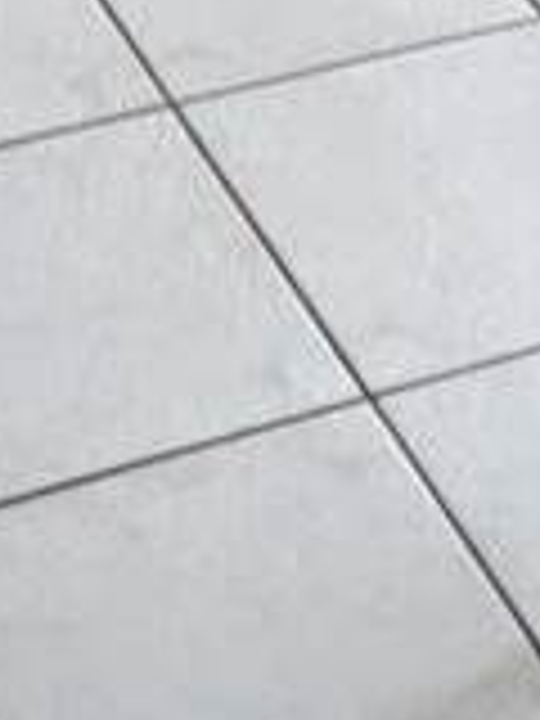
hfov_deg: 10.7
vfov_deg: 11.6
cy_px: -1044
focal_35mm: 138
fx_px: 2870
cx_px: 225
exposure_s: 1/120
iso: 500
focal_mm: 5.4
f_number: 1.8
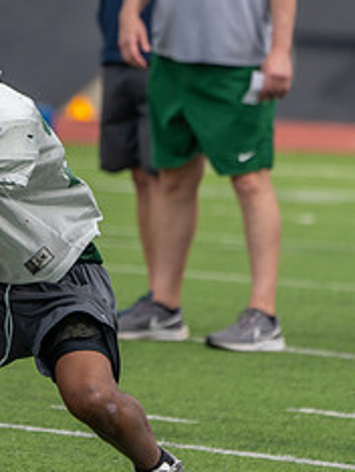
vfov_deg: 2.9
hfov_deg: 2.2
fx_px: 9268
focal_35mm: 679
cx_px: -12
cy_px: 138
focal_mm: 285
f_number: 5.6
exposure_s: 1/1250
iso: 320
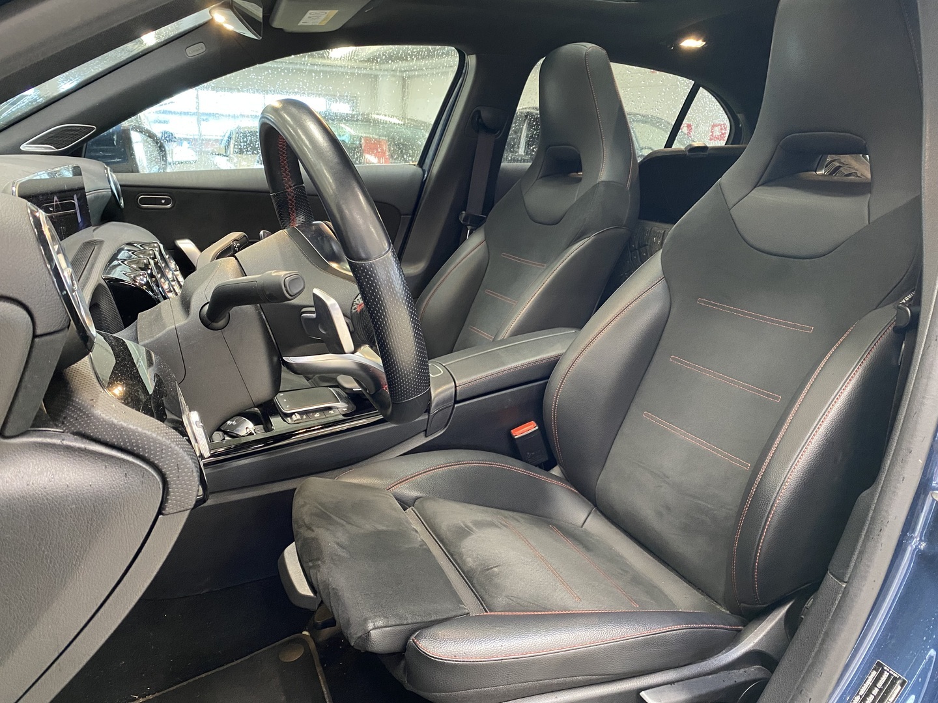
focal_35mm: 26
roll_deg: -2.4
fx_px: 705
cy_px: 352
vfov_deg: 53.1
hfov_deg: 67.3
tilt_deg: -14.8
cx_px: 469
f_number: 1.8
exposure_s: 1/33
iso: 500
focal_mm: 4.25
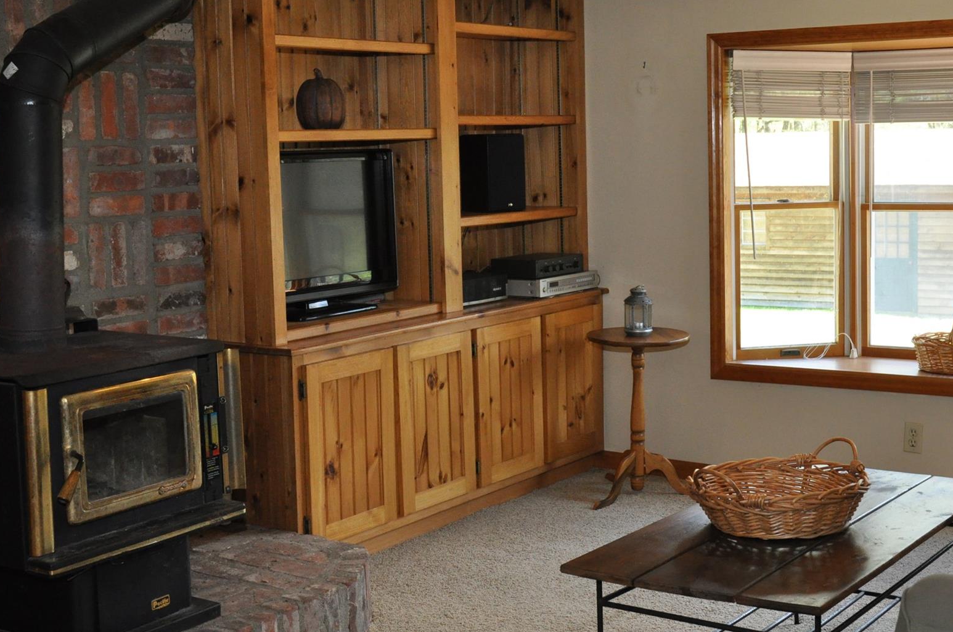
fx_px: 1418
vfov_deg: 25.1
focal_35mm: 54
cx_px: 595
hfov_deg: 36.9
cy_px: 260
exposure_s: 1/160
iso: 1250
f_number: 6.3
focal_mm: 27
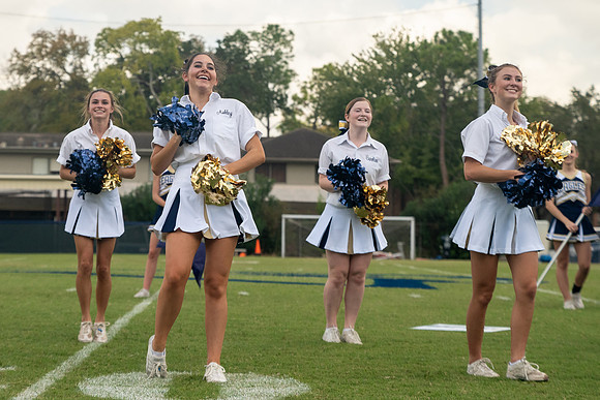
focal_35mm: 102
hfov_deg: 20.0
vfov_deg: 13.5
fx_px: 1694
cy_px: 154
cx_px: 180
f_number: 3.5
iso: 800
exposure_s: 1/800
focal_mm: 67
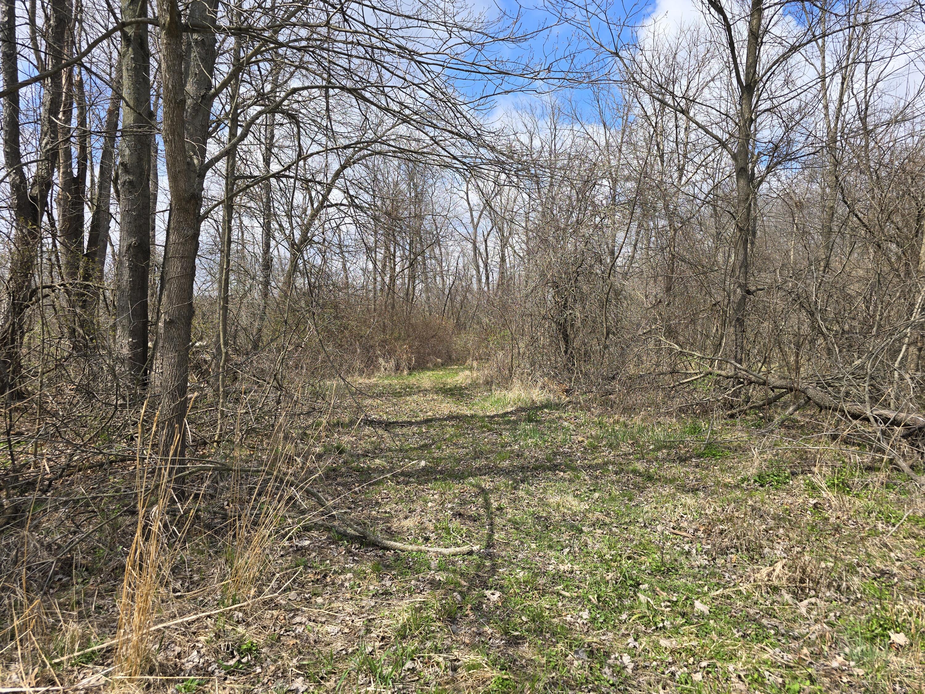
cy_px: 347
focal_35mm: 23
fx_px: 615
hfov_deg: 73.9
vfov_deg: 58.9
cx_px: 462
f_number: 1.7
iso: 12
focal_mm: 6.3
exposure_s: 1/577
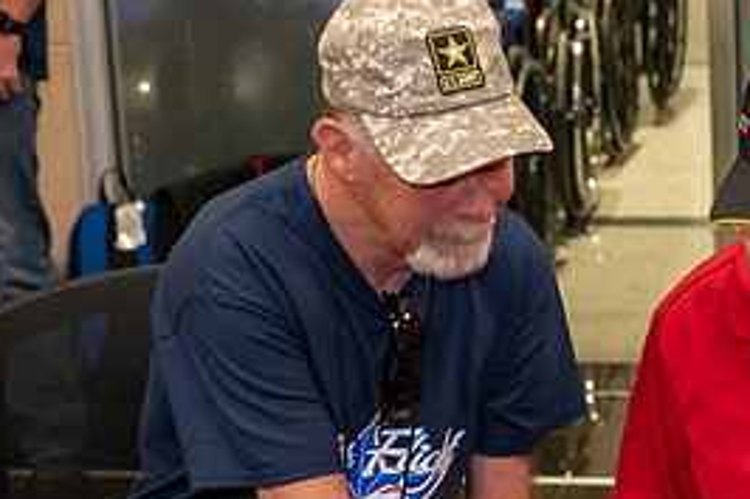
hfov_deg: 16.6
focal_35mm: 122
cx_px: 651
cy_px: 383
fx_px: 2540
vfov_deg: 11.2
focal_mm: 56
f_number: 5.6
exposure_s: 1/160
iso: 9000
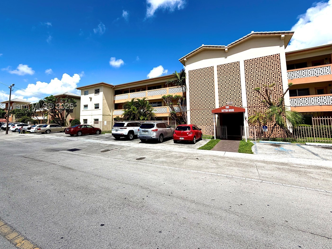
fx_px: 153
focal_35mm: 16
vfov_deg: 77.7
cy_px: 108
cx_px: 144
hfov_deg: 93.9
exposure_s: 1/1259
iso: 20
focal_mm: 2.22
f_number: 2.2
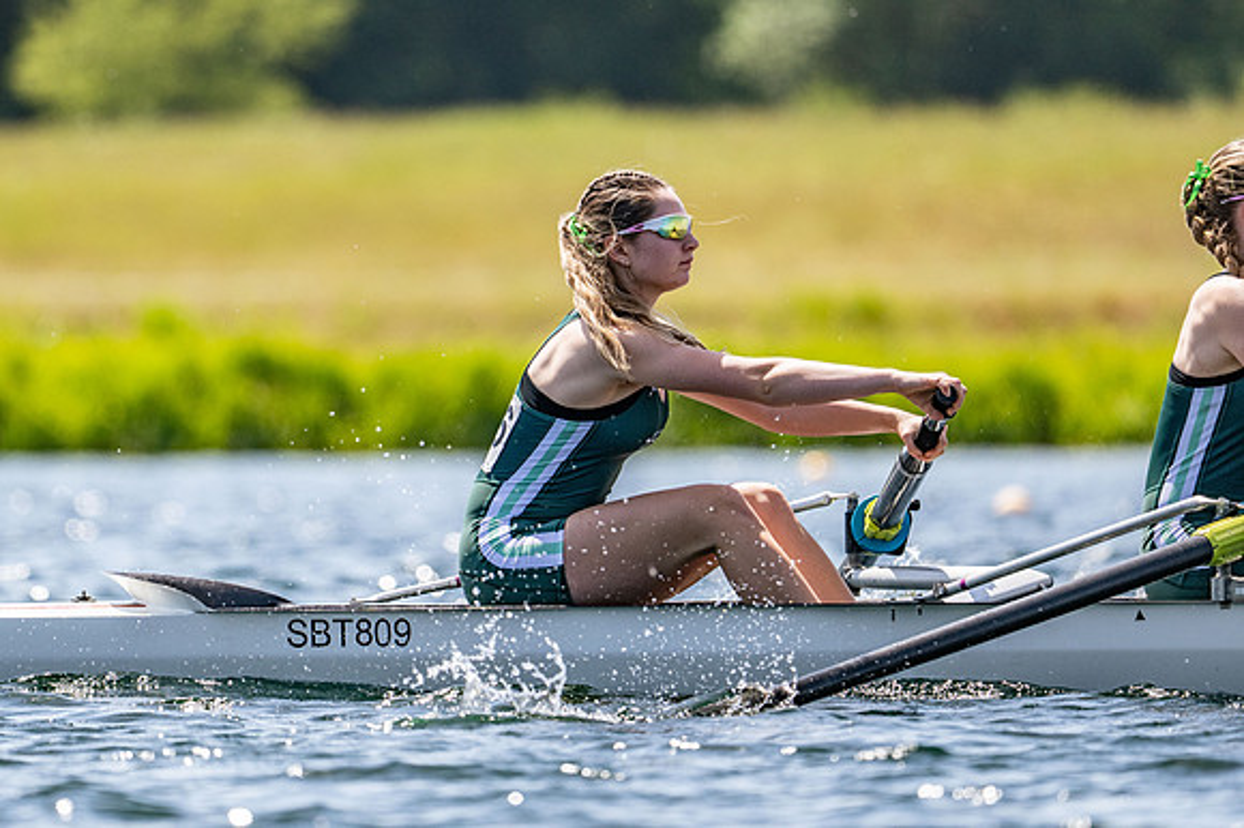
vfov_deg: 2.3
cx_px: 622
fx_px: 20721
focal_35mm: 600
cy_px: 414
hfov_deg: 3.4
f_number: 4.5
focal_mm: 400
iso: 250
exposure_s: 1/2500
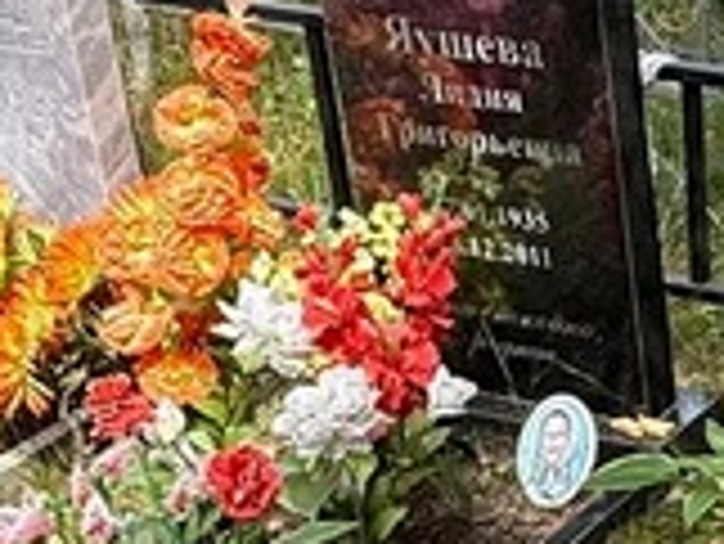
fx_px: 1863
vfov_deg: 16.3
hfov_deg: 20.3
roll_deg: +2.2
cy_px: 531
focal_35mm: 89
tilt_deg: -30.2
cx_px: 917
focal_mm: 2.22
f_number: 2.2
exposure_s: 1/346
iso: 50
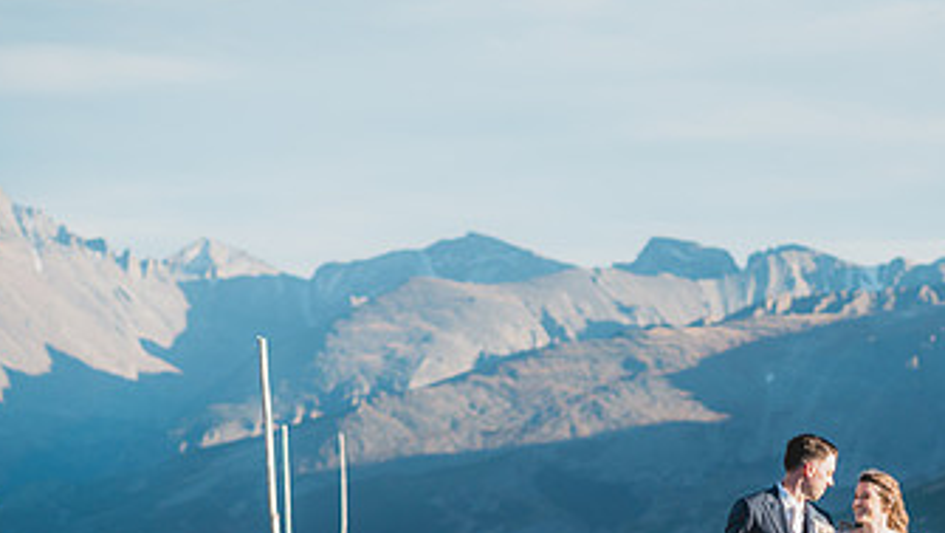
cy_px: 467
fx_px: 3912
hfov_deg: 13.8
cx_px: 618
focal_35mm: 156
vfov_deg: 7.8
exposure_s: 1/2500
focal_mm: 85
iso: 125
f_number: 2.8
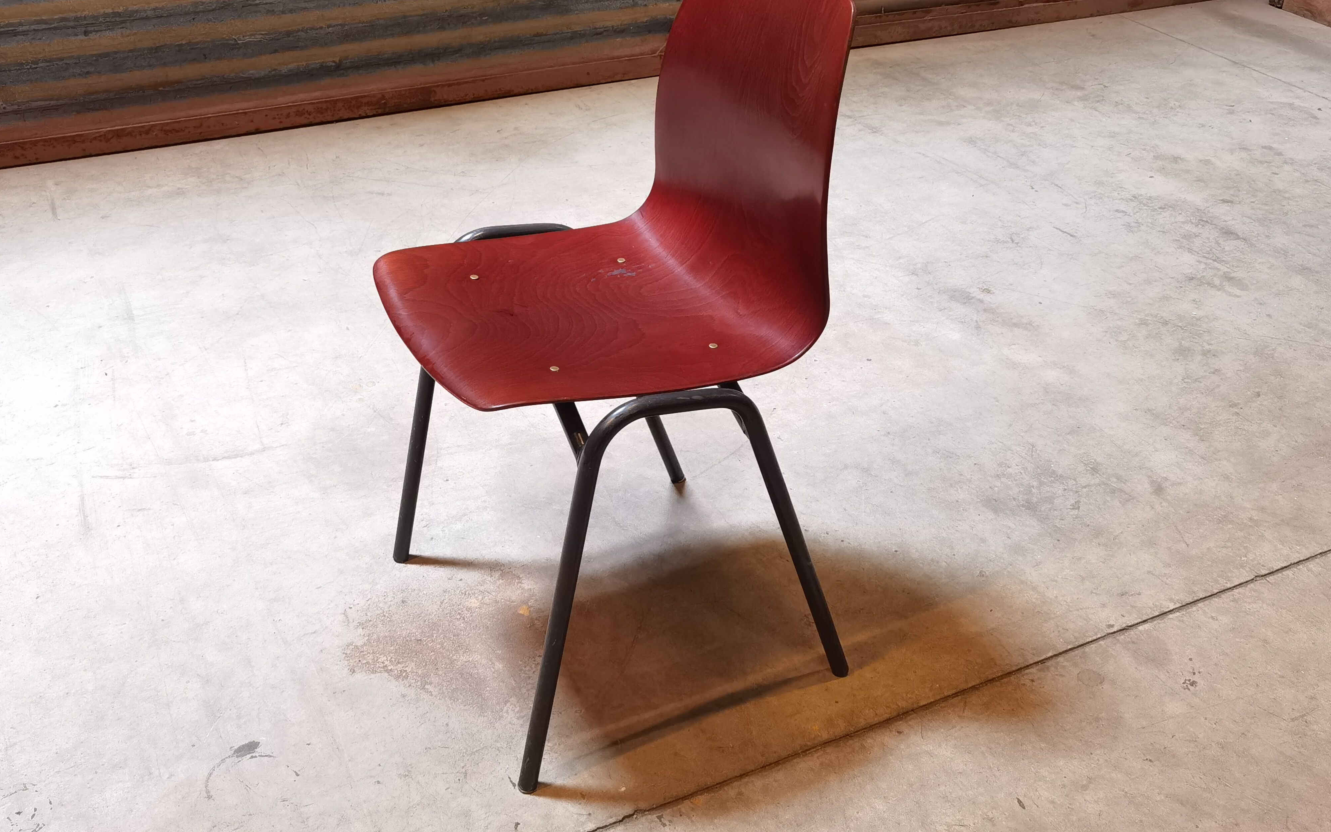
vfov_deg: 34.4
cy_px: 366
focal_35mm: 37
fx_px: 1342
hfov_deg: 52.7
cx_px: 658
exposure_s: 1/100
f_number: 1.9
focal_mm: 6.71
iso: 1000
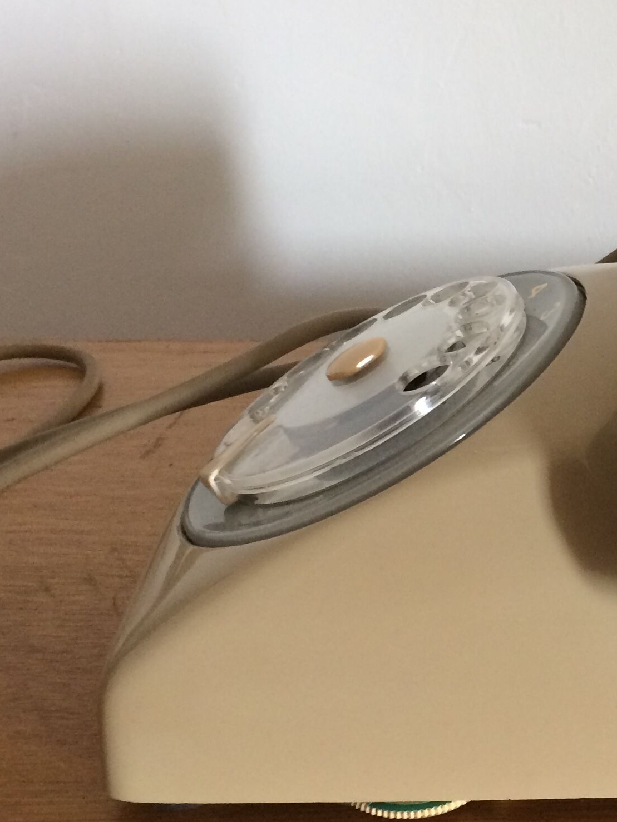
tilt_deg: -20.0
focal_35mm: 64
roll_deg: +2.0
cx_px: 646
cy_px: 313
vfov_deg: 30.2
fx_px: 1521
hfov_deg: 21.9
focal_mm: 4.15
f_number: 2.2
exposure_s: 1/33
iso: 80
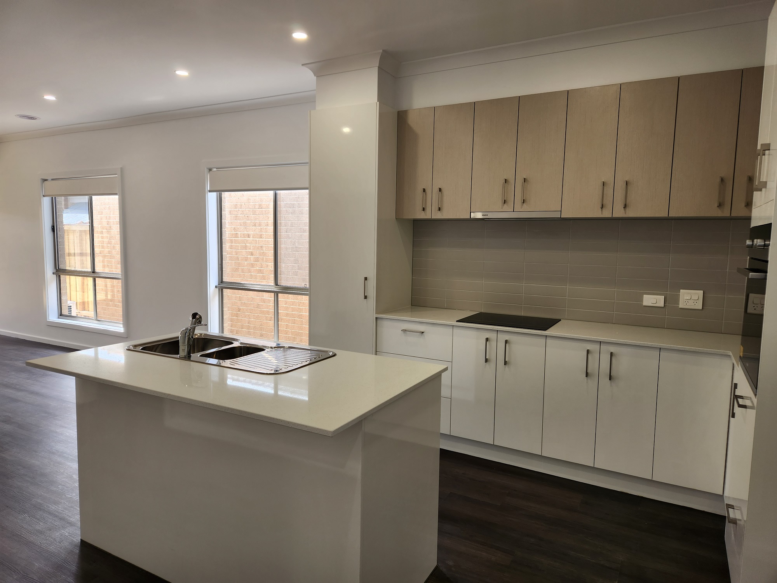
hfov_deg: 73.9
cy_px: 292
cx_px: 388
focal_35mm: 23
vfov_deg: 58.9
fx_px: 516
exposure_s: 1/100
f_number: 1.8
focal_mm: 5.4
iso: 25
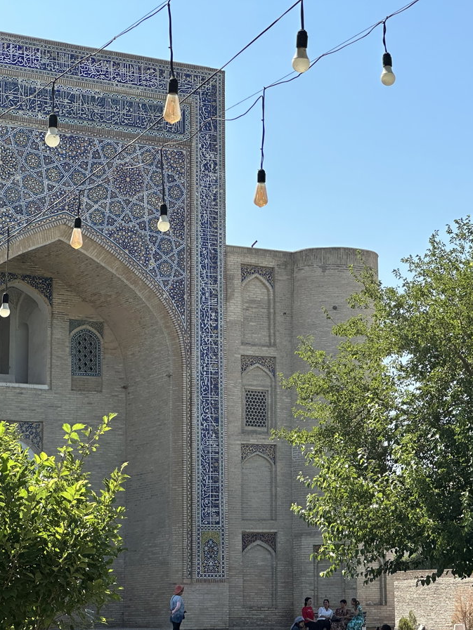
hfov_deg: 14.3
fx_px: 1876
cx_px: 313
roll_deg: +0.8
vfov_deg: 19.1
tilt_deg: +8.9
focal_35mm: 103
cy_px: 315
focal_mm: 9
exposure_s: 1/742
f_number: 2.8
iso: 32
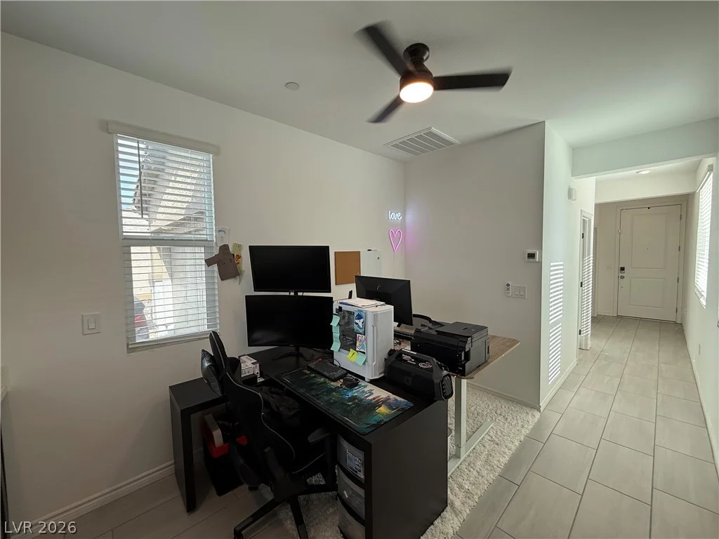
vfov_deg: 85.7
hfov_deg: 102.1
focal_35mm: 14
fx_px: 291
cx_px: 360
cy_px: 270
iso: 64
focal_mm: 2.22
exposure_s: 1/120
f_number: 2.2
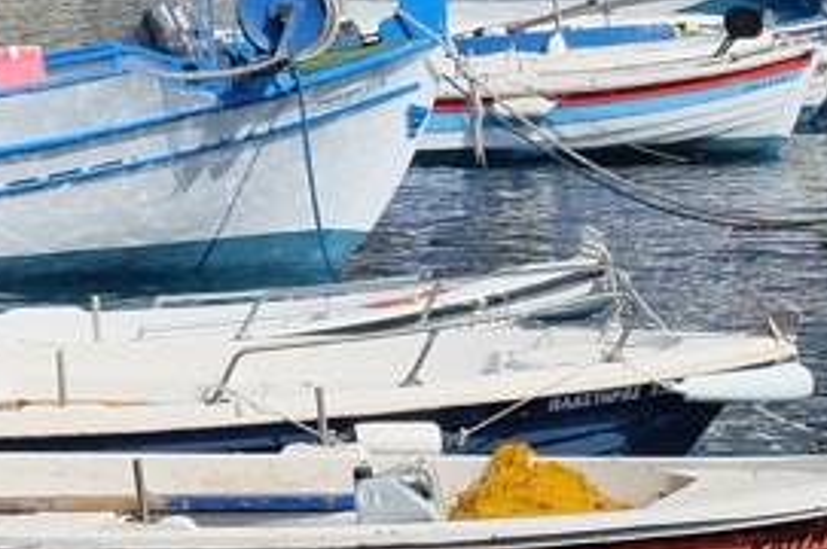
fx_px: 4749
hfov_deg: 9.4
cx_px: -757
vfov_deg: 6.5
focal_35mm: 207
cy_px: -303
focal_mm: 23
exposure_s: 1/1000
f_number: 5
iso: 800
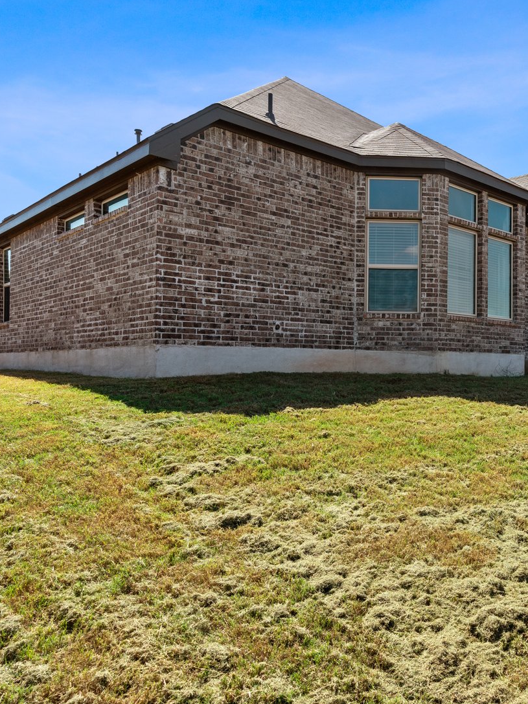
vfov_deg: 61.7
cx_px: 467
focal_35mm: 29
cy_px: 357
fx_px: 590
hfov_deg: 44.3
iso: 200
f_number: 8
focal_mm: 16
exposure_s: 1/250
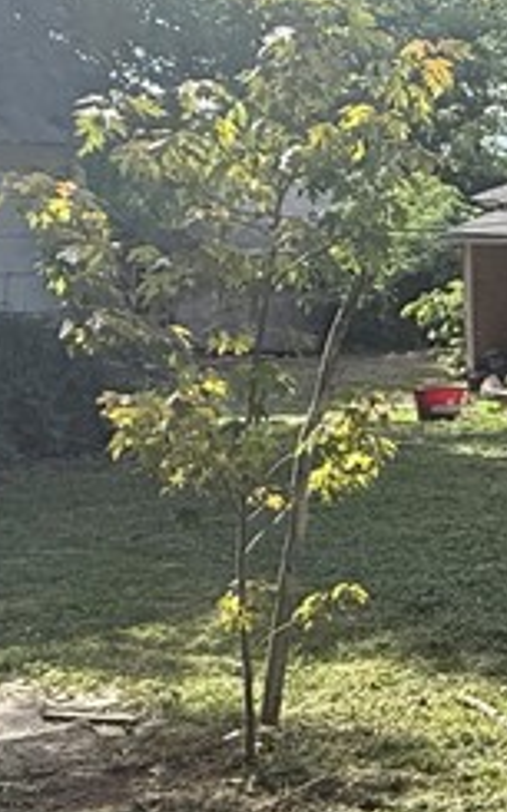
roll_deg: -1.0
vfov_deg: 33.0
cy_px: 378
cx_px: 1064
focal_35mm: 62
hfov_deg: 15.7
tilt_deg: -7.0
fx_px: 1371
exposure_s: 1/638
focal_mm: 2.22
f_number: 2.2
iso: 64
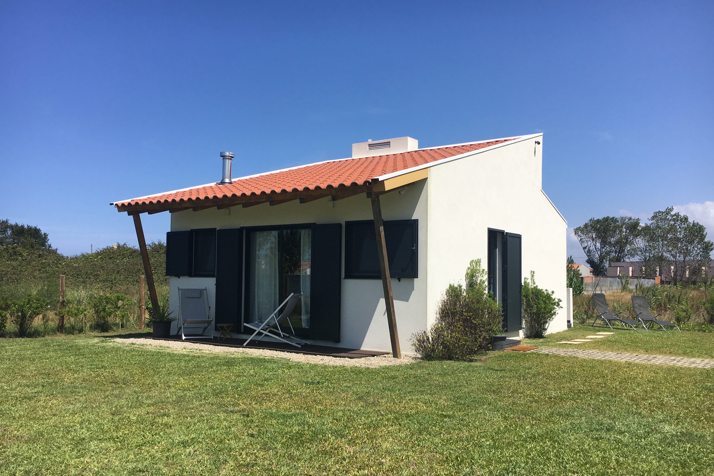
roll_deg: -0.5
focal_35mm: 31
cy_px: 250
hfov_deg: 60.3
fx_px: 615
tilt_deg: +2.2
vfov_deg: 42.3
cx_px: 360
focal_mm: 4.15
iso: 25
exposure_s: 1/2481
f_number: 2.2
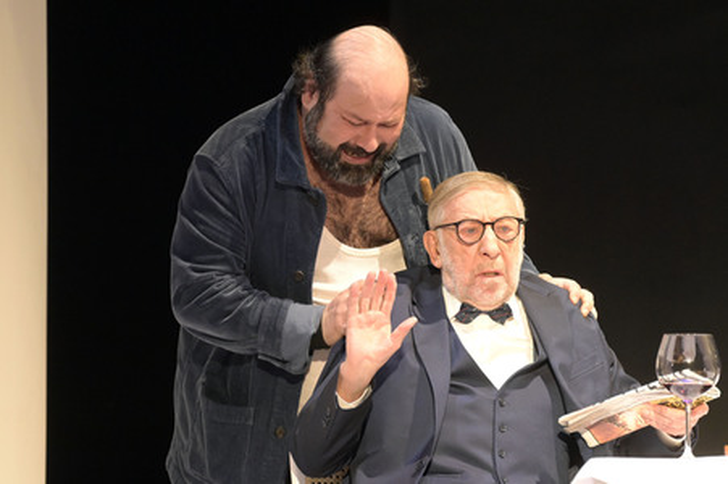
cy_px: 242
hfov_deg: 6.4
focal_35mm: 320
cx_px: 364
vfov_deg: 4.3
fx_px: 6466
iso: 12800
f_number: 5.6
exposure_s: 1/320
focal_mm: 320
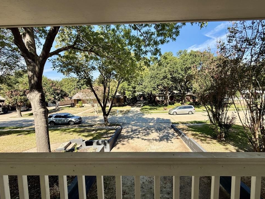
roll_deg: +0.0
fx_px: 115
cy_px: 105
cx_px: 140
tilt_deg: -3.6
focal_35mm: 15
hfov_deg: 98.1
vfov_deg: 81.7
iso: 50
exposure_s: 1/928
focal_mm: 2.22
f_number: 2.2
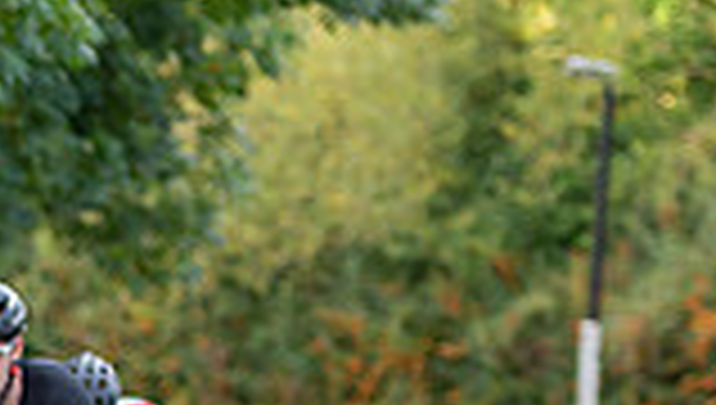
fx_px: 7587
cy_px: 531
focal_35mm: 399
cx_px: -536
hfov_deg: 5.3
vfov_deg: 3.1
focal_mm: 90
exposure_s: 1/320
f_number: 2.8
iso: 200
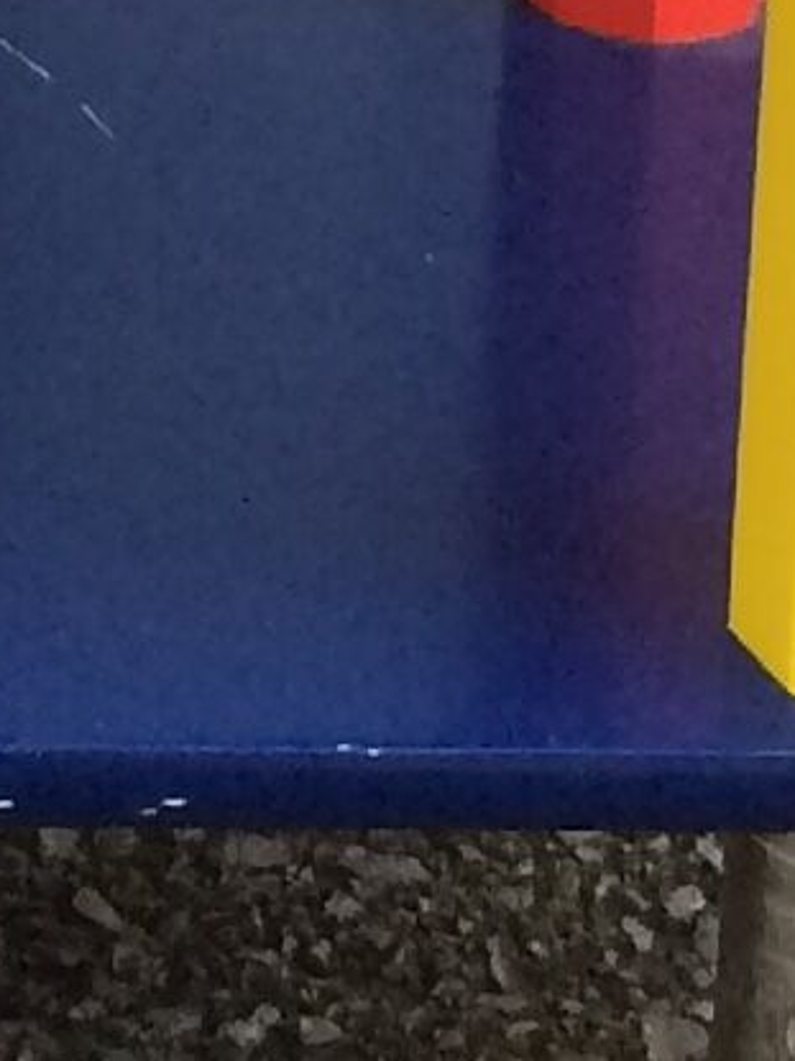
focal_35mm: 228
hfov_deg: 6.4
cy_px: -1629
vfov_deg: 7.9
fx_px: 6985
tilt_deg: -15.6
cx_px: -624
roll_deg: +0.3
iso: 40
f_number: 2.2
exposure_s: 1/33
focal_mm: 4.15
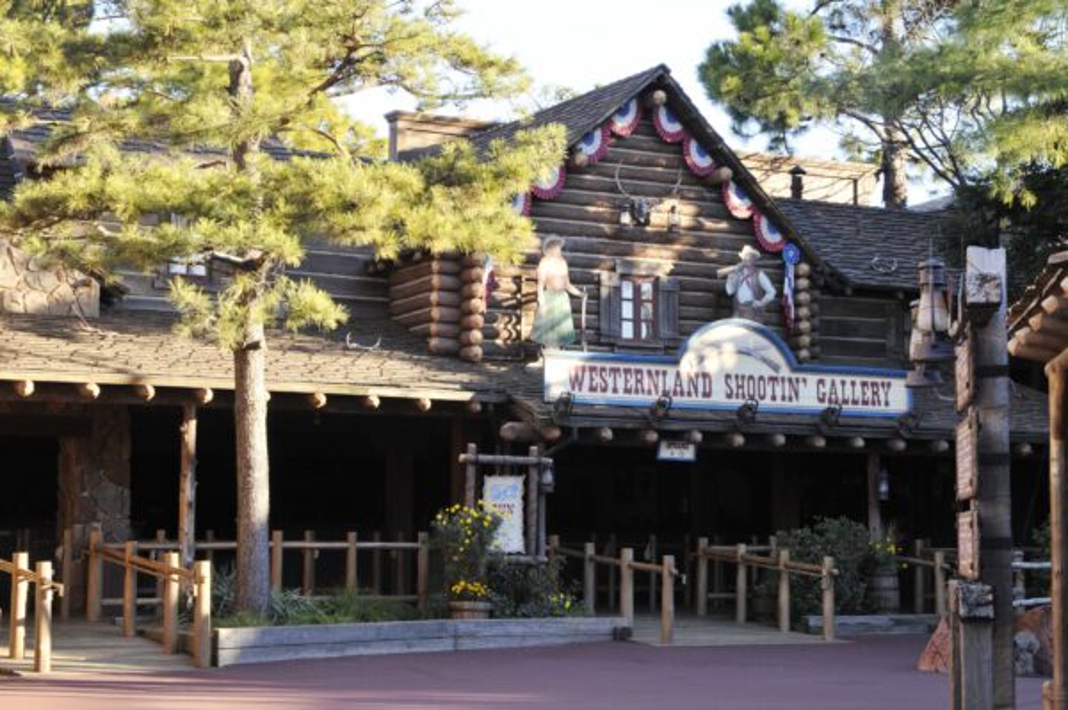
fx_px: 2001
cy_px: 355
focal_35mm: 68
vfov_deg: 20.1
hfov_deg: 29.9
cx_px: 534
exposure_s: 1/50
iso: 400
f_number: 11
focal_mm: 45
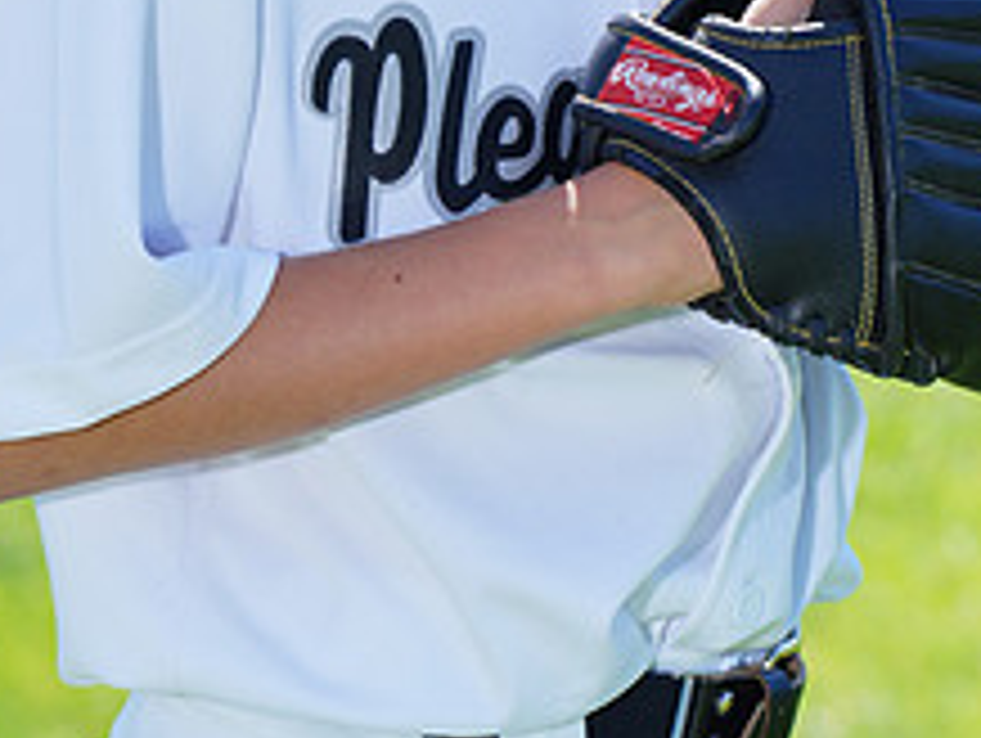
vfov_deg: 2.9
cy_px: -490
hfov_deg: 3.9
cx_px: 551
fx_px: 14497
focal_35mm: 511
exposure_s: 1/250
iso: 200
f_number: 9
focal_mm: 200
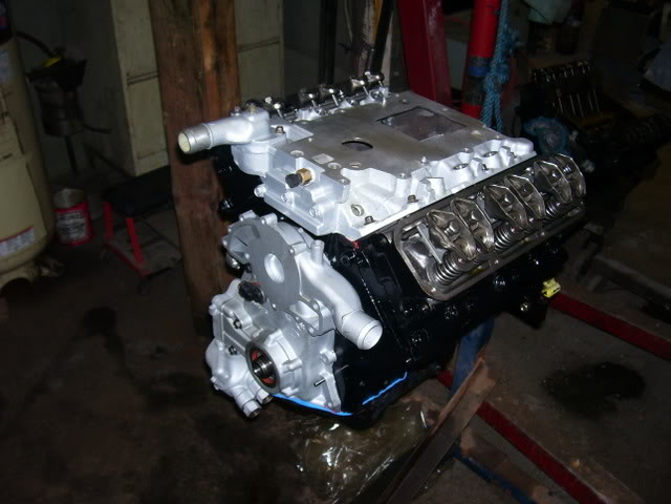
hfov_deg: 54.0
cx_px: 336
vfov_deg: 41.8
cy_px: 252
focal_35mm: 34
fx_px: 659
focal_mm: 5.6
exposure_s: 1/60
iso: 80
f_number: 2.7
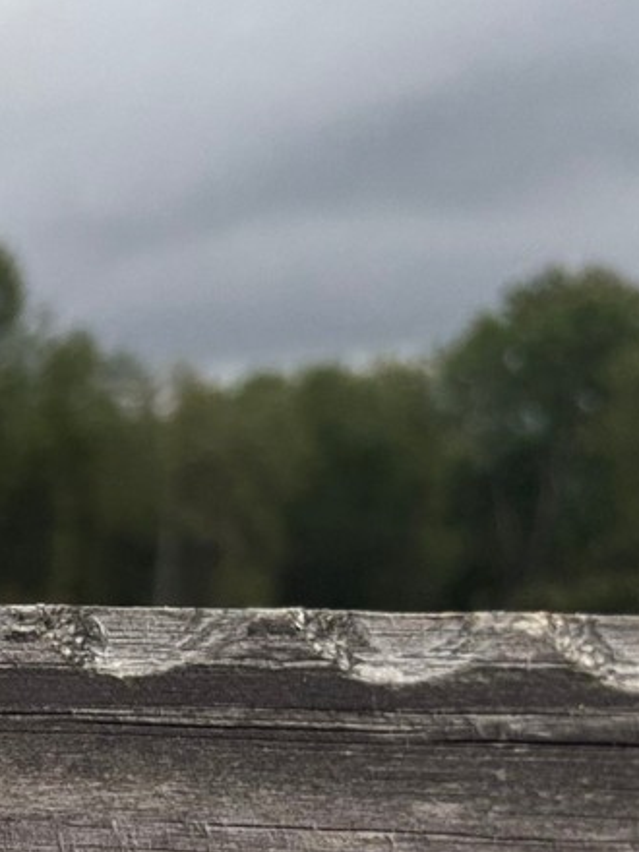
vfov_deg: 21.9
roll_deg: -0.2
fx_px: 2092
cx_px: -654
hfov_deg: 14.4
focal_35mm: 85
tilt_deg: -6.5
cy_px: 912
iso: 50
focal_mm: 5.96
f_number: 1.6
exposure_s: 1/818
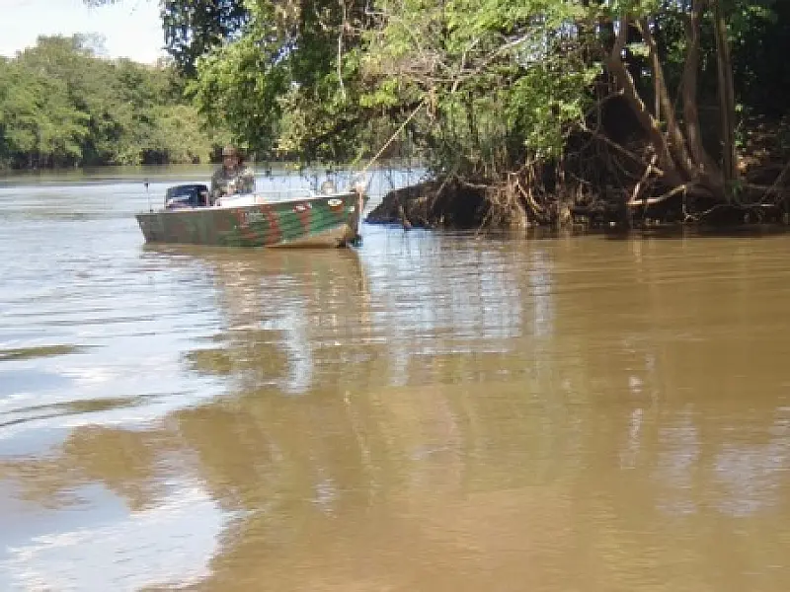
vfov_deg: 14.0
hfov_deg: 18.5
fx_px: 2419
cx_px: 395
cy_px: 296
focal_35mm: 106
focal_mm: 18.9
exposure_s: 1/125
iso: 64
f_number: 5.9
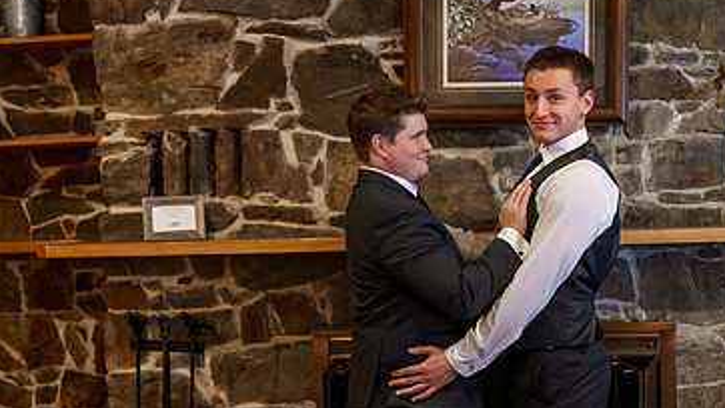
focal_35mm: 69
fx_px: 1327
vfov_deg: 17.4
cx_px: 427
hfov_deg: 30.5
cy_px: 306
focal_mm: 35
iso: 1600
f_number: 2.2
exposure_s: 1/160
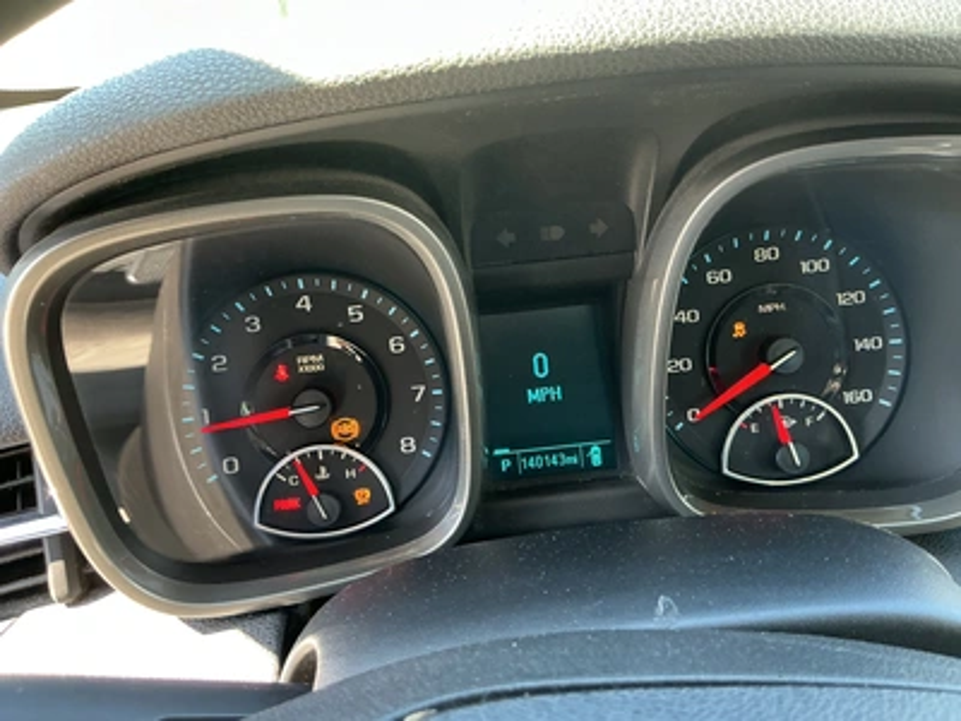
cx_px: 480
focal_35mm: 28
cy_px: 360
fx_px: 777
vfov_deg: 49.7
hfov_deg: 63.4
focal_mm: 3
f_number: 1.8
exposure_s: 1/60
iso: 125
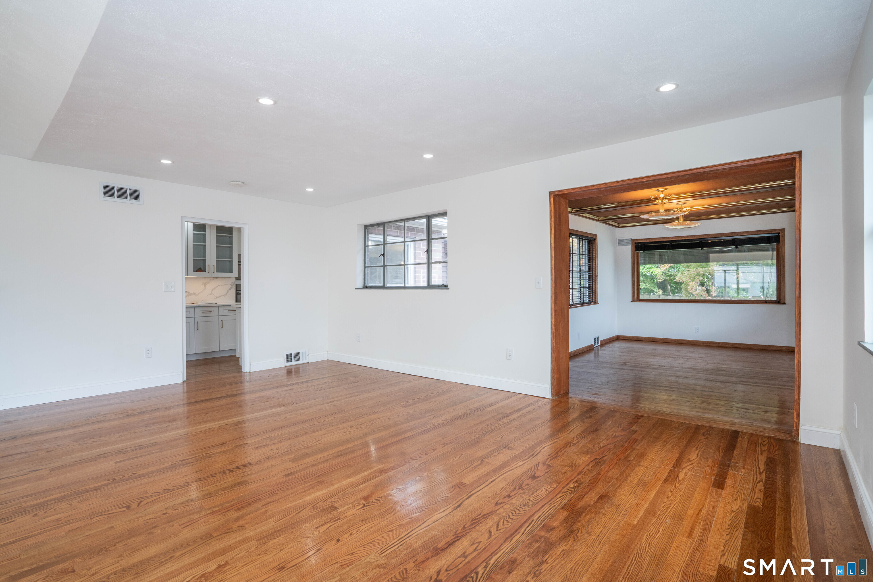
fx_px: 412
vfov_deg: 70.5
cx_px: 436
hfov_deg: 93.3
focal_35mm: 17
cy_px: 291
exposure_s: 1/25
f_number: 11
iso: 400
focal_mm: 17
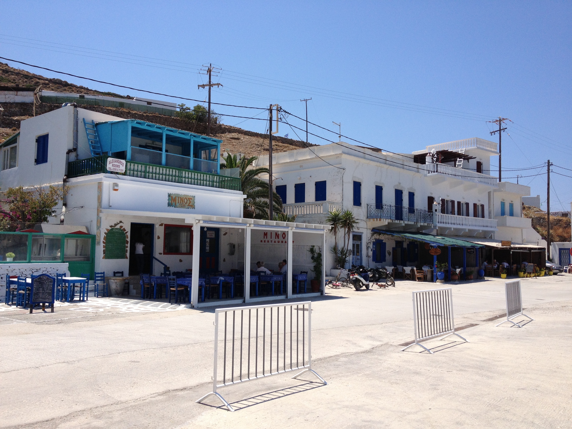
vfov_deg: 40.7
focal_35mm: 35
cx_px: 286
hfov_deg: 52.6
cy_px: 214
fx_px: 578
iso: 50
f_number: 2.4
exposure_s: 1/2513
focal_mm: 4.28
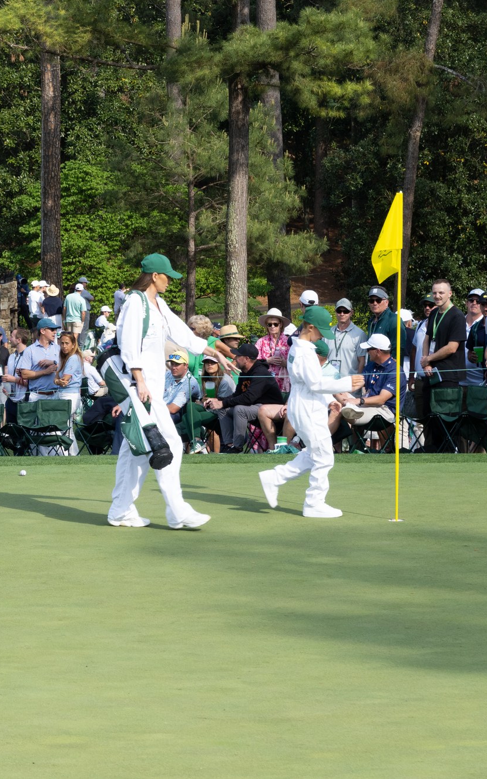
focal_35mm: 149
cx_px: -19
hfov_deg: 8.7
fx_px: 3165
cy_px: 388
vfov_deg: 14.0
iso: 100
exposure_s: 1/250
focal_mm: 35.31
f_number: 5.6
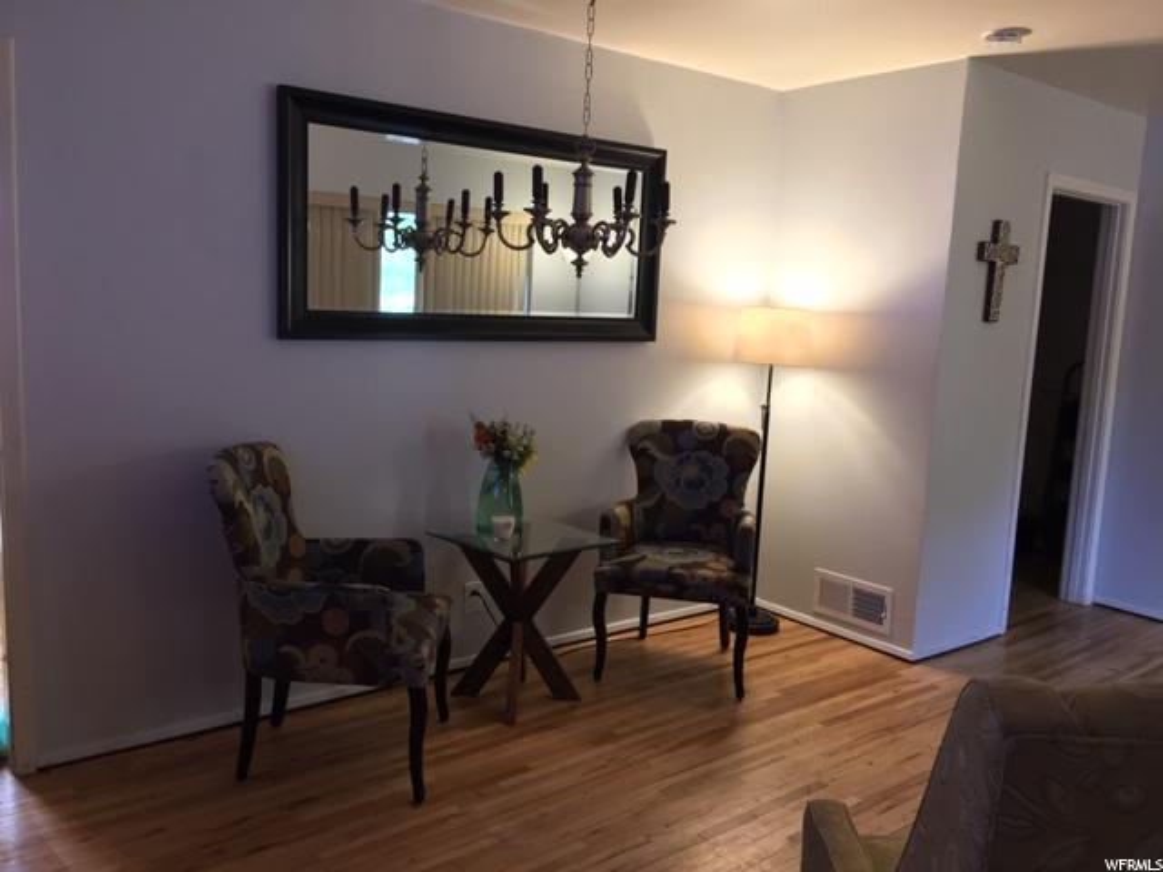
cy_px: 436
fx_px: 974
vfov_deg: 48.2
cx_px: 582
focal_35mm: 29
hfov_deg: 61.7
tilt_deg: -7.2
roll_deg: -2.6
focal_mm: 4.15
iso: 125
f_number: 2.2
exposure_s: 1/30
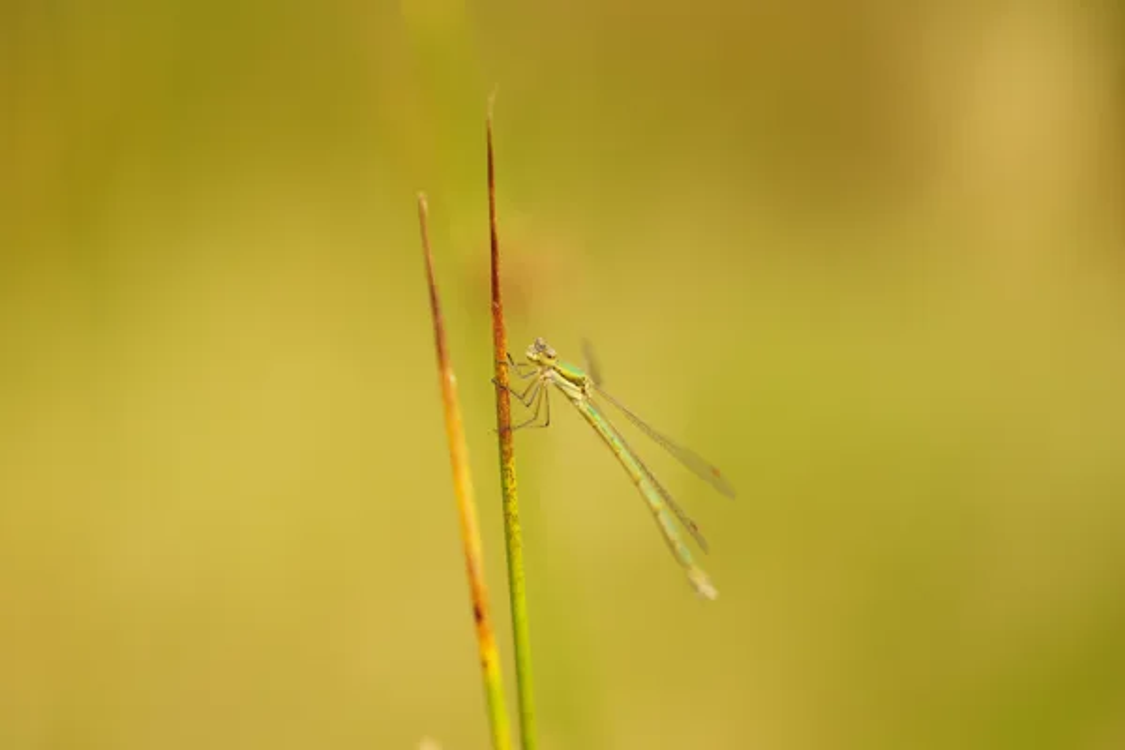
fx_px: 3281
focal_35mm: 105
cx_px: 562
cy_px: 375
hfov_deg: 19.5
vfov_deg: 13.0
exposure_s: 1/60
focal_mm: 105
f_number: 4
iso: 400
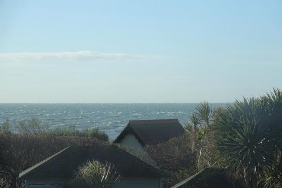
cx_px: 141
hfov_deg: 14.2
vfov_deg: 9.5
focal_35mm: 144
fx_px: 1128
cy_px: 94
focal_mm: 52.82
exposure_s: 1/640
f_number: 4
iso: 100
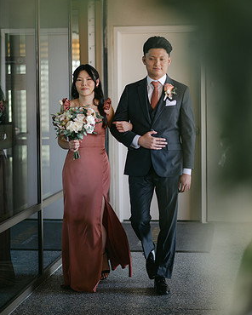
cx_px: 127
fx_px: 904
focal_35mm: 97
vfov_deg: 19.8
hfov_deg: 15.9
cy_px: 149
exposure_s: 1/250
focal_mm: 85
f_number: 1.8
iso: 180
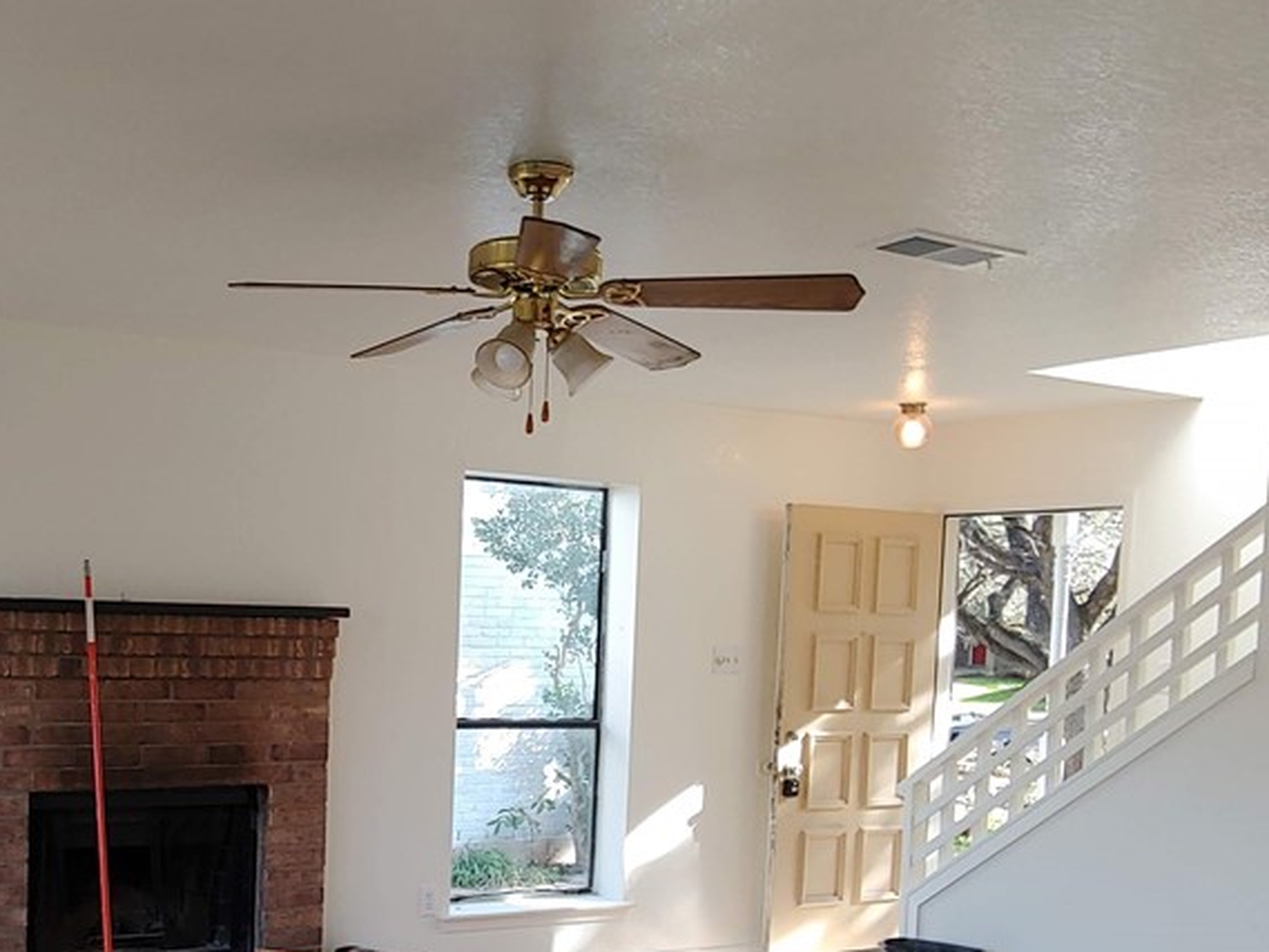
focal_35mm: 36
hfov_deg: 48.7
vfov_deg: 38.7
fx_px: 1320
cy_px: 709
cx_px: 274
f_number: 1.9
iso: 50
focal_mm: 2.18
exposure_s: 1/40
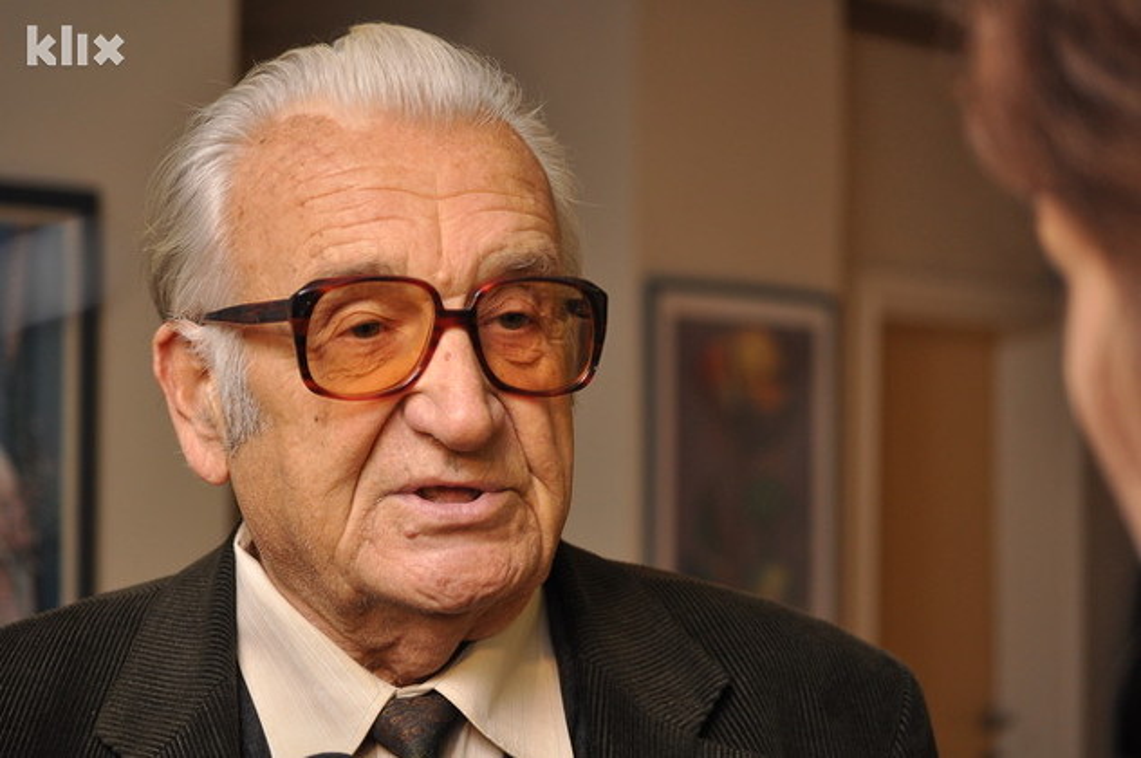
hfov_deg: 24.6
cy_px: 379
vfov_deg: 16.5
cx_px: 570
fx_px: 2612
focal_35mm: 82
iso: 500
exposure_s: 1/60
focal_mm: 55
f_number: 4
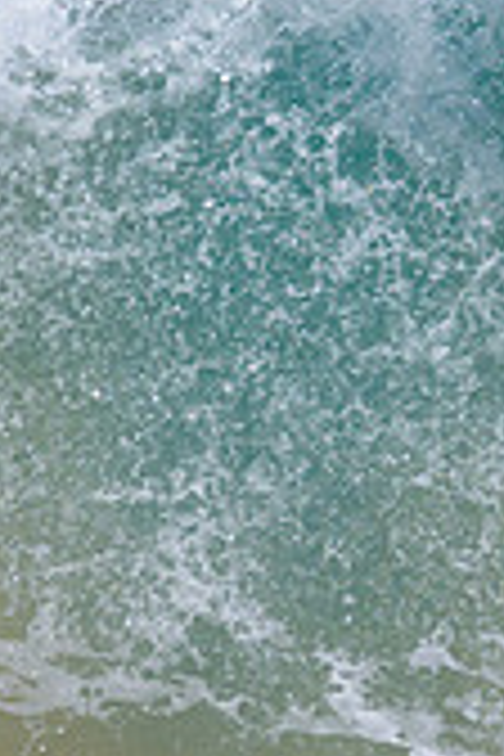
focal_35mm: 1797
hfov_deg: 0.8
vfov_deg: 1.1
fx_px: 37734
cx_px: 1451
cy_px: 112
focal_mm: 450
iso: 720
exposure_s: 1/2000
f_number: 11
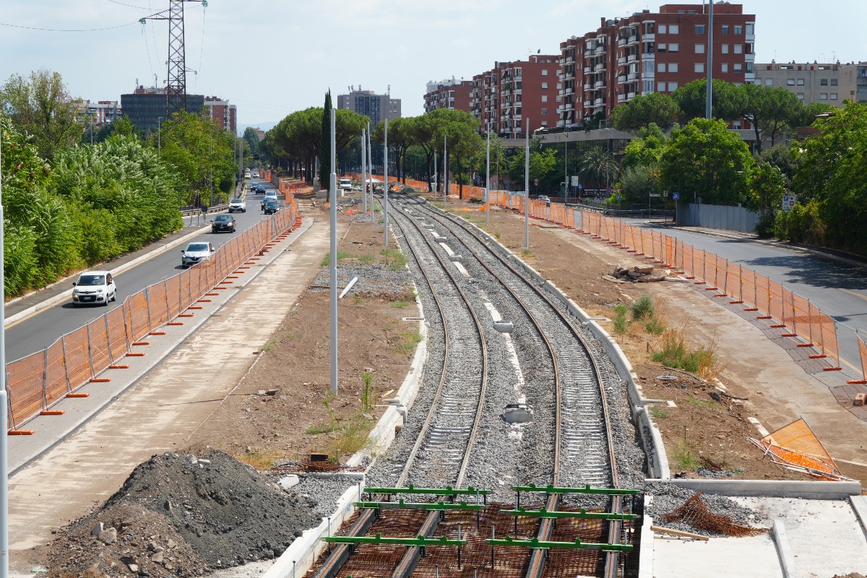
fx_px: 1806
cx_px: 434
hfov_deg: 27.0
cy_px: 289
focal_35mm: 75
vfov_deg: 18.2
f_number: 11
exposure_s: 1/160
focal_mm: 50
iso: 100
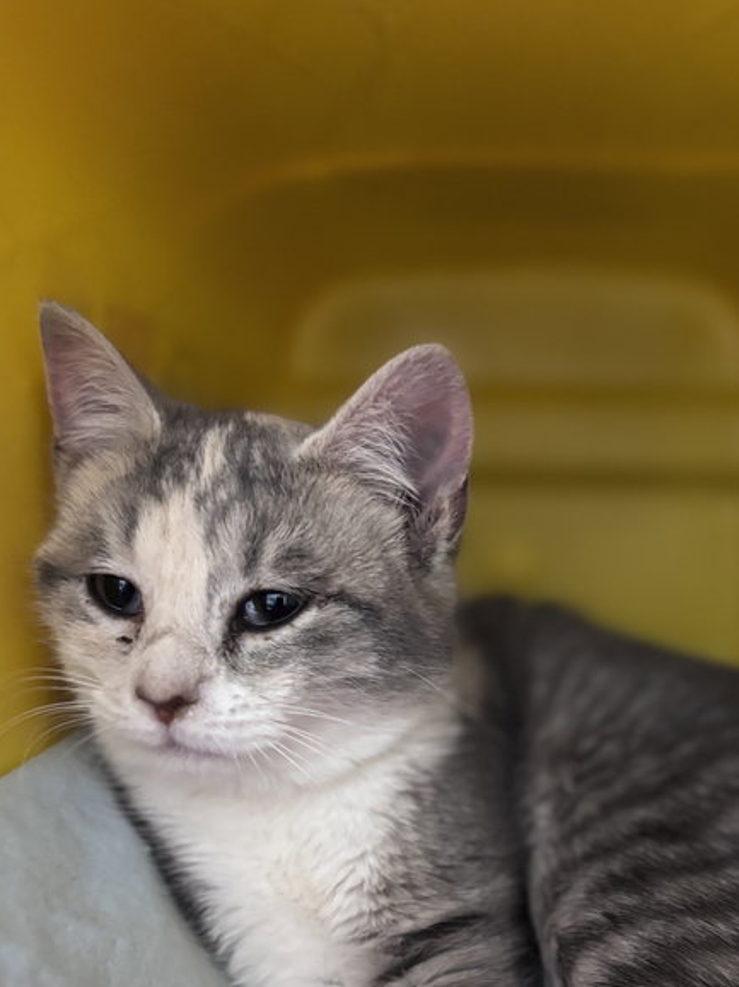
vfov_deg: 50.4
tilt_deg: -10.3
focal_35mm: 36
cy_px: 663
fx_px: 1025
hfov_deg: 39.5
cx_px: 440
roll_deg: -2.0
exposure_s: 1/30
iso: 640
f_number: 1.6
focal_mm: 5.96
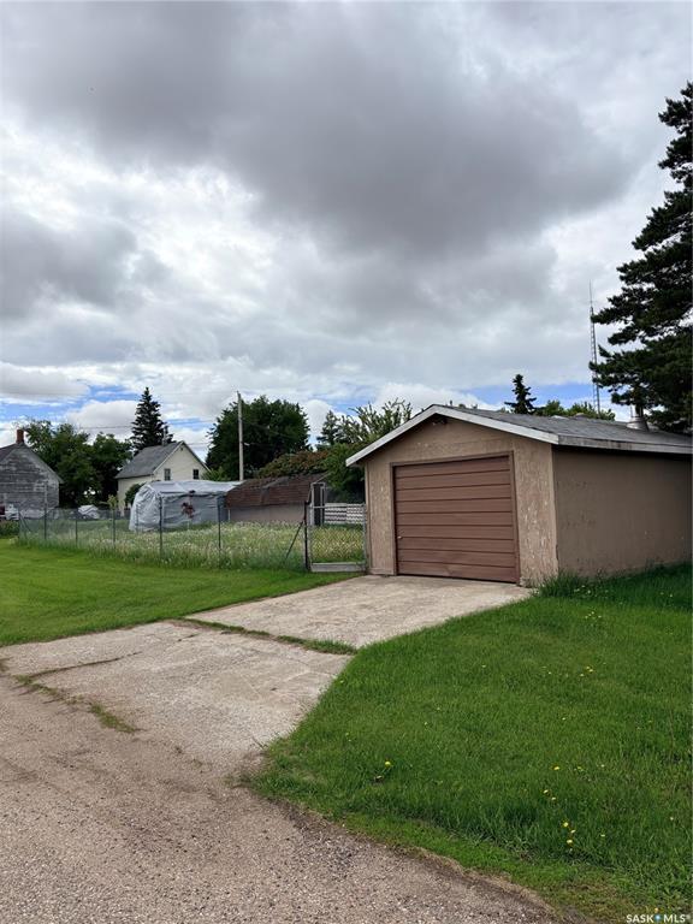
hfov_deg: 53.1
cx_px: 346
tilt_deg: +5.9
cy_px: 462
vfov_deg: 67.3
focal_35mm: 26
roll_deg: +2.5
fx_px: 694
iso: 50
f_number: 1.6
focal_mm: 5.96
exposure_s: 1/5814
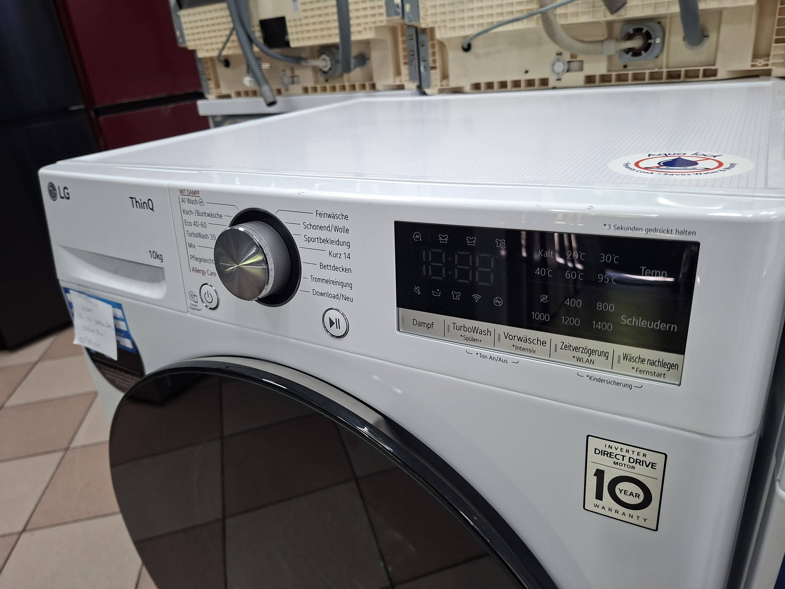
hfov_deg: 73.9
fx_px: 522
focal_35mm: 23
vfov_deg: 58.9
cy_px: 294
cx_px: 392
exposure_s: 1/100
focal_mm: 5.54
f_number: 1.8
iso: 320
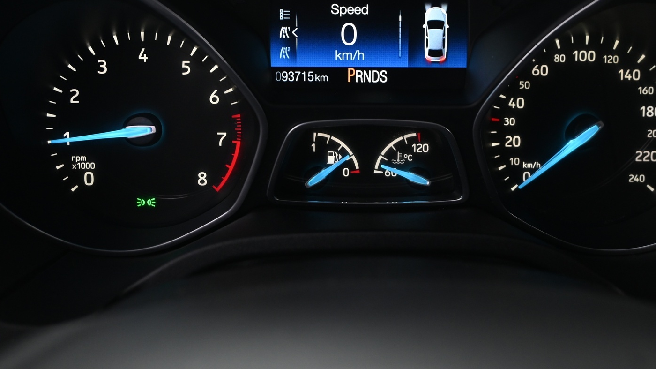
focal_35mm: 40
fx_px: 696
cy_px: 129
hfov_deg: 50.4
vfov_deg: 29.5
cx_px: 365
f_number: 4.5
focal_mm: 22
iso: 1000
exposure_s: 1/6
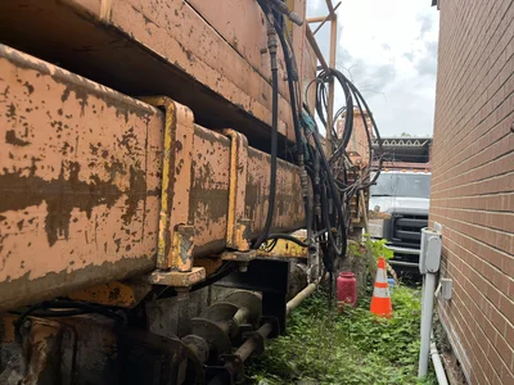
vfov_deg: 53.1
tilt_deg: +0.4
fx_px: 386
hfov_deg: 67.3
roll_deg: -3.7
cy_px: 192
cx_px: 257
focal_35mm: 26
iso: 50
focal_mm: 5.1
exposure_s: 1/463
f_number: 1.6
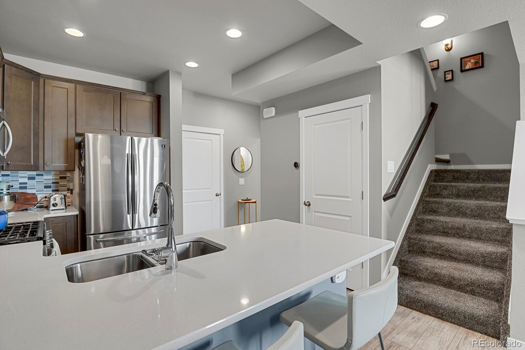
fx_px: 248
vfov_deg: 70.4
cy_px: 175
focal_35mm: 17
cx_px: 262
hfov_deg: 93.3
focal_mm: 17
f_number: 8
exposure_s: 1/20
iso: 11400
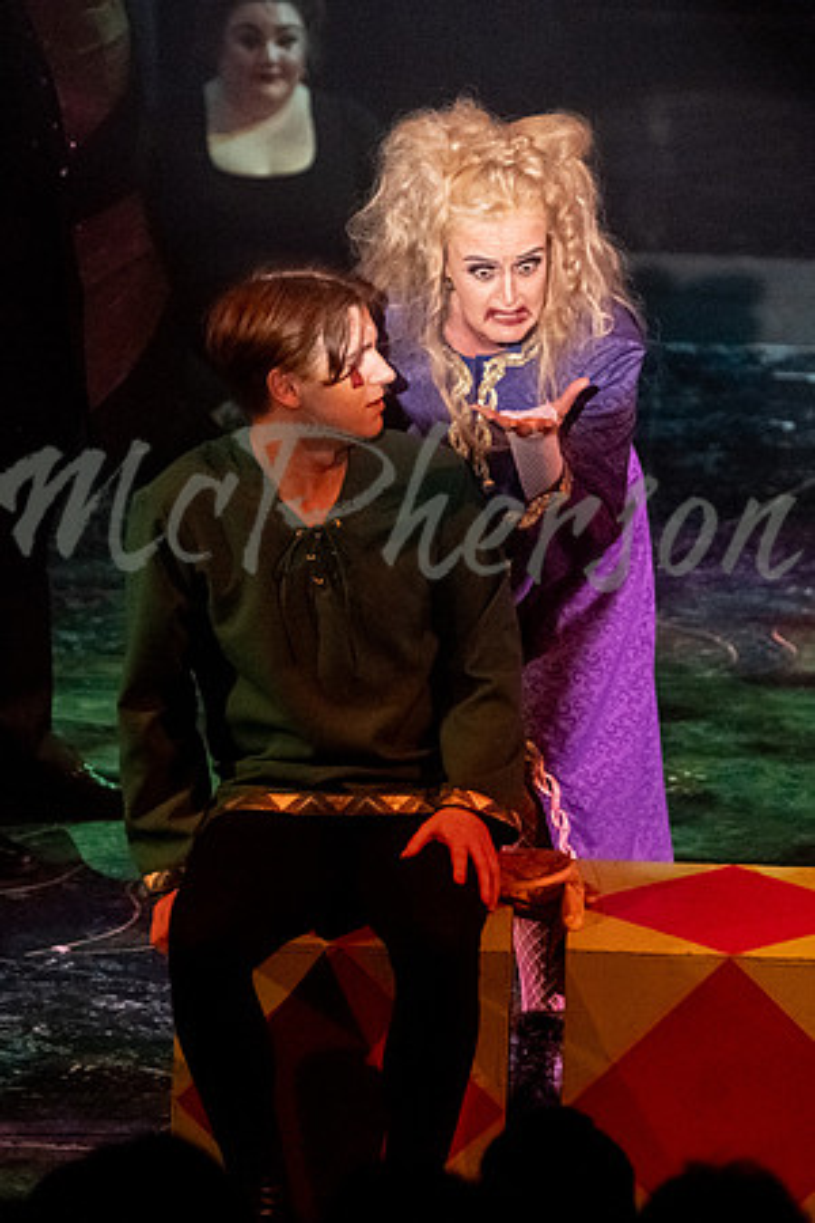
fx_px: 8661
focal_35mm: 255
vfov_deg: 8.1
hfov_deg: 5.4
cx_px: 431
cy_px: 626
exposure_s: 1/250
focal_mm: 106
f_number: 2.8
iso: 3200
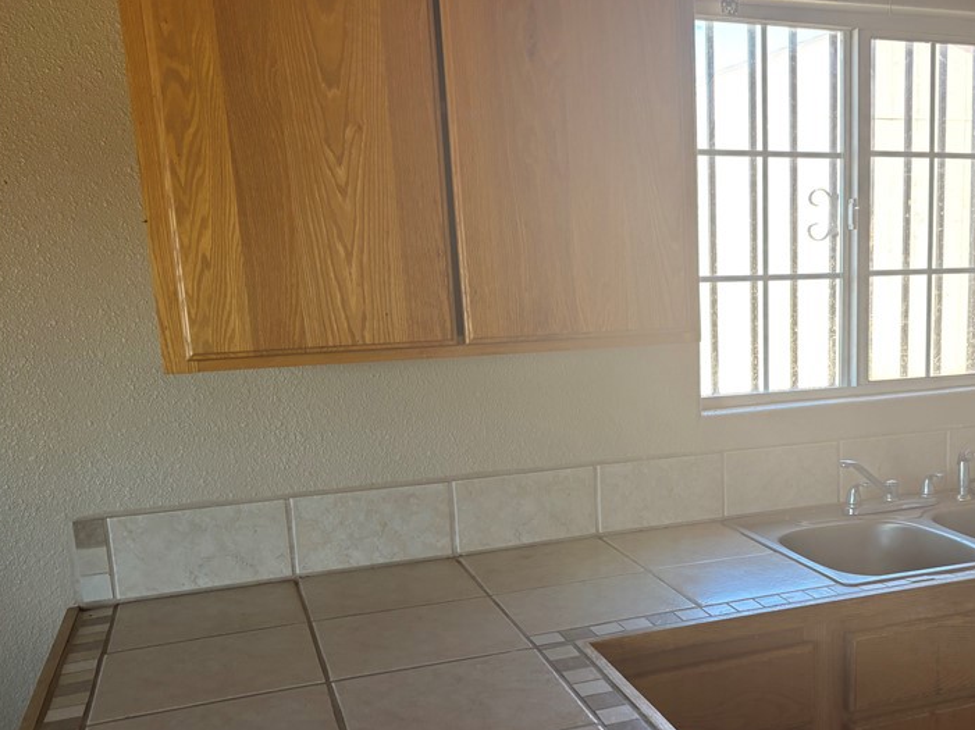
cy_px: 453
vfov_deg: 37.5
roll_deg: +0.6
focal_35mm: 38
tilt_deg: -10.8
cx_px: 704
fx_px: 1070
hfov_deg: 47.6
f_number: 1.6
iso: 100
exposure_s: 1/121
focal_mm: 5.96
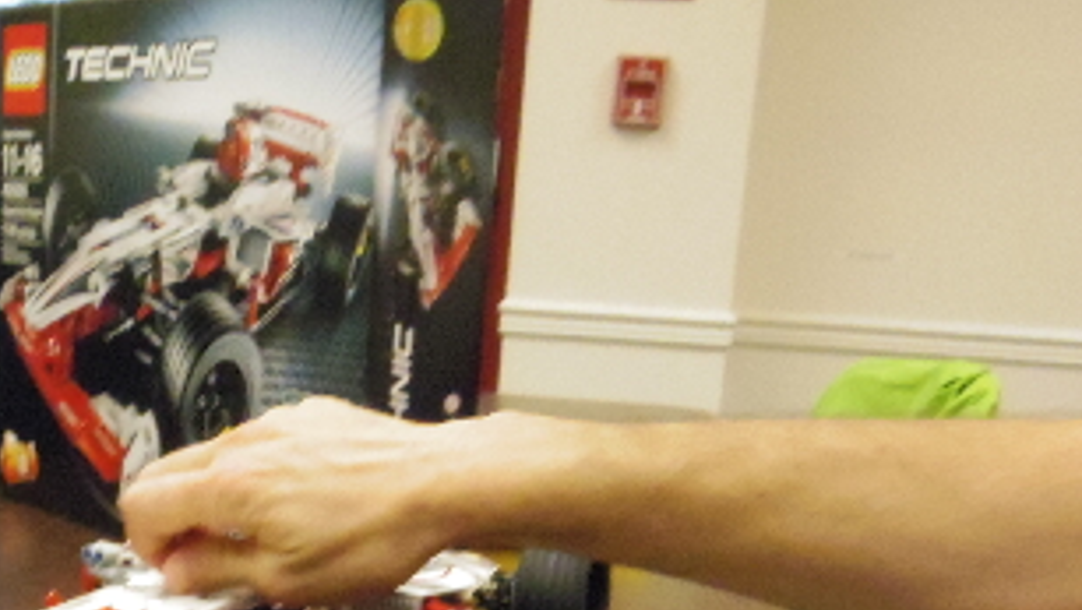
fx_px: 1894
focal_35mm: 66
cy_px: 642
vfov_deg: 17.7
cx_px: 208
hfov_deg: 31.0
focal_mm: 5.6
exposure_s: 1/50
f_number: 7.1
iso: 2500
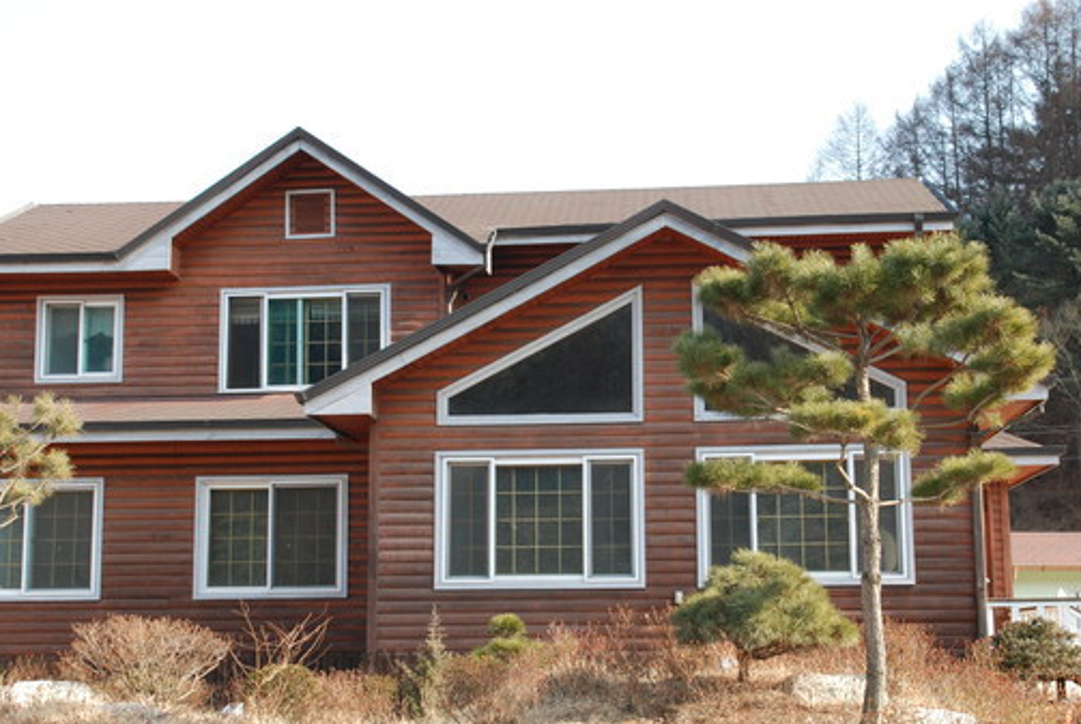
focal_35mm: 50
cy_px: 445
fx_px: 1504
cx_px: 560
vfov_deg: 27.0
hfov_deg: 39.5
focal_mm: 24
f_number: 6.3
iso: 320
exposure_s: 1/200
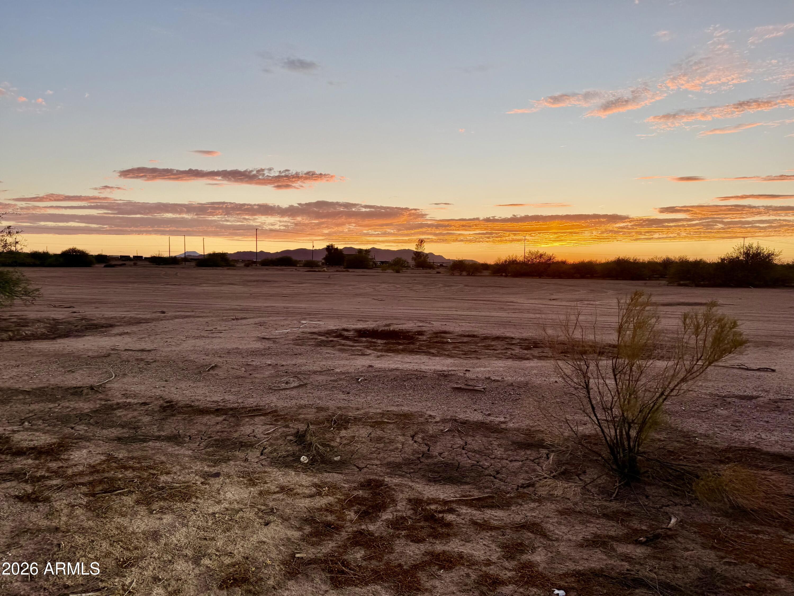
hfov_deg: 71.6
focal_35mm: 24
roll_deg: -1.1
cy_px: 298
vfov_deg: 56.8
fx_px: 550
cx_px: 397
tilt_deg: -4.5
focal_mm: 6.76
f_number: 1.78
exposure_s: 1/329
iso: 80
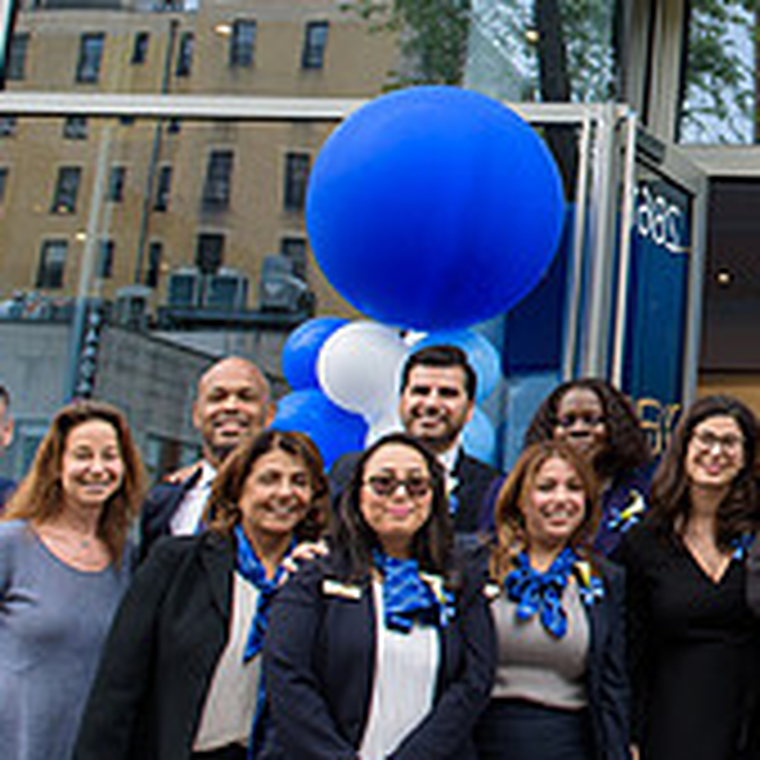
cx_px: 985
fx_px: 1739
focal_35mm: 70
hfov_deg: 22.2
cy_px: 182
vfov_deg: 24.4
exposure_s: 1/250
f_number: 5
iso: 200
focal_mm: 24
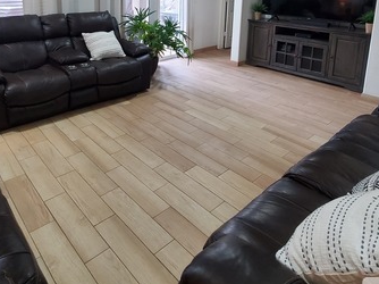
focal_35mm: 26
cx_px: 167
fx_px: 284
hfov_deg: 67.1
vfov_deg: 48.5
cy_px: 39
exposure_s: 1/40
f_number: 2.2
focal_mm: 1.8
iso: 500
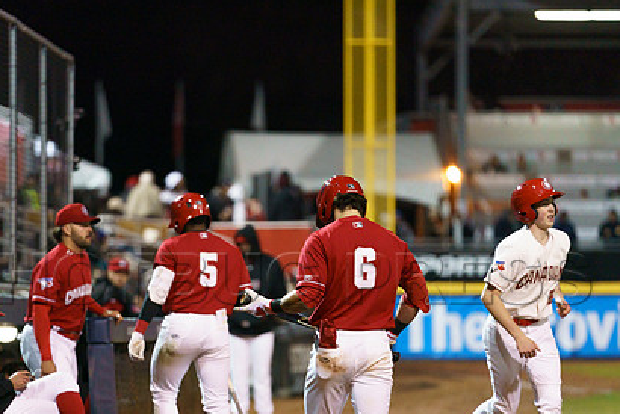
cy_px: 265
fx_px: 5256
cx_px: 257
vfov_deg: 4.5
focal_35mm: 305
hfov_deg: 6.7
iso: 2000
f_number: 2.8
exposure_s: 1/1000
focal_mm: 200
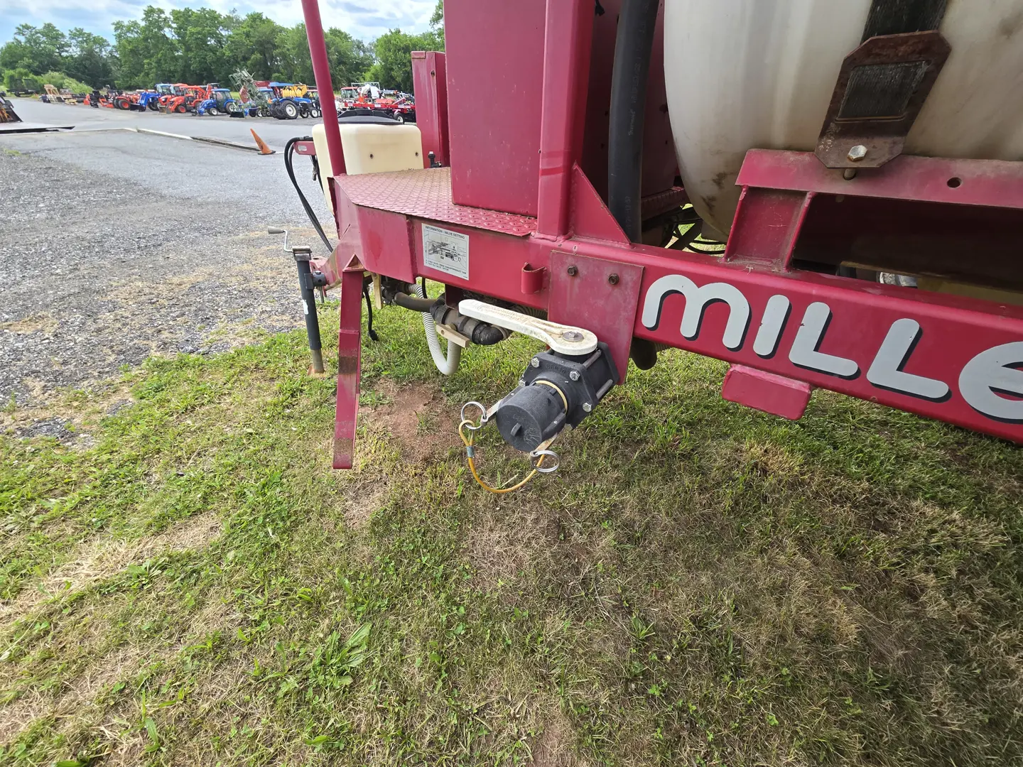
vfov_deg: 89.9
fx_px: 384
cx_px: 512
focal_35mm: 13
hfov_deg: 106.2
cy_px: 384
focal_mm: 2.2
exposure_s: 1/645
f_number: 2.2
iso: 50
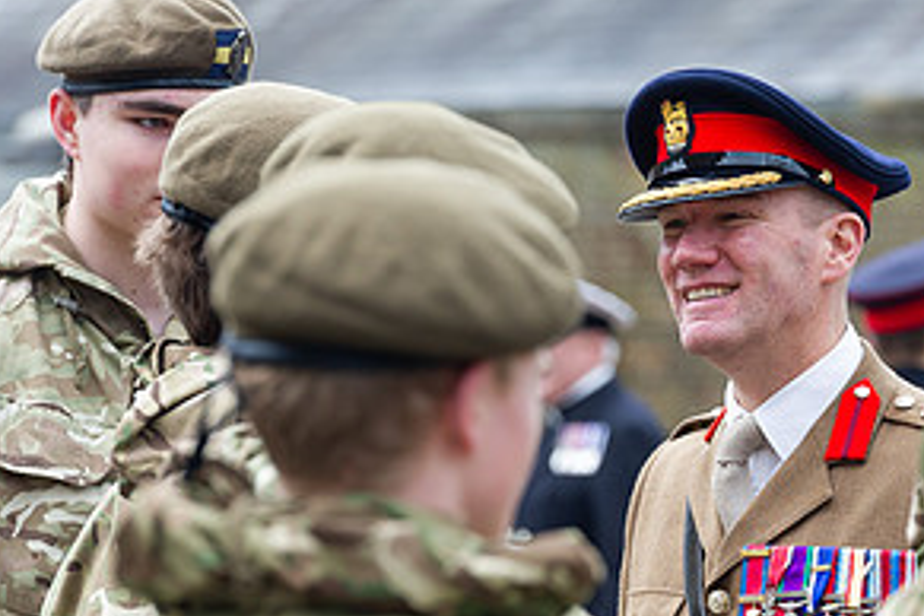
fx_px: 10215
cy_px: 448
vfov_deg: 3.5
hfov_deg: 5.2
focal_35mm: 398
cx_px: 800
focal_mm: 200
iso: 800
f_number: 6.3
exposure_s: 1/250
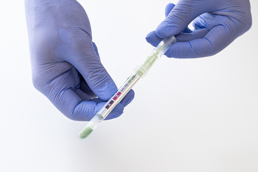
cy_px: 86
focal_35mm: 85
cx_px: 129
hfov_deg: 23.9
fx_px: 609
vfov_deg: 16.1
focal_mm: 85
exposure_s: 1/50
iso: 1000
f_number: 9
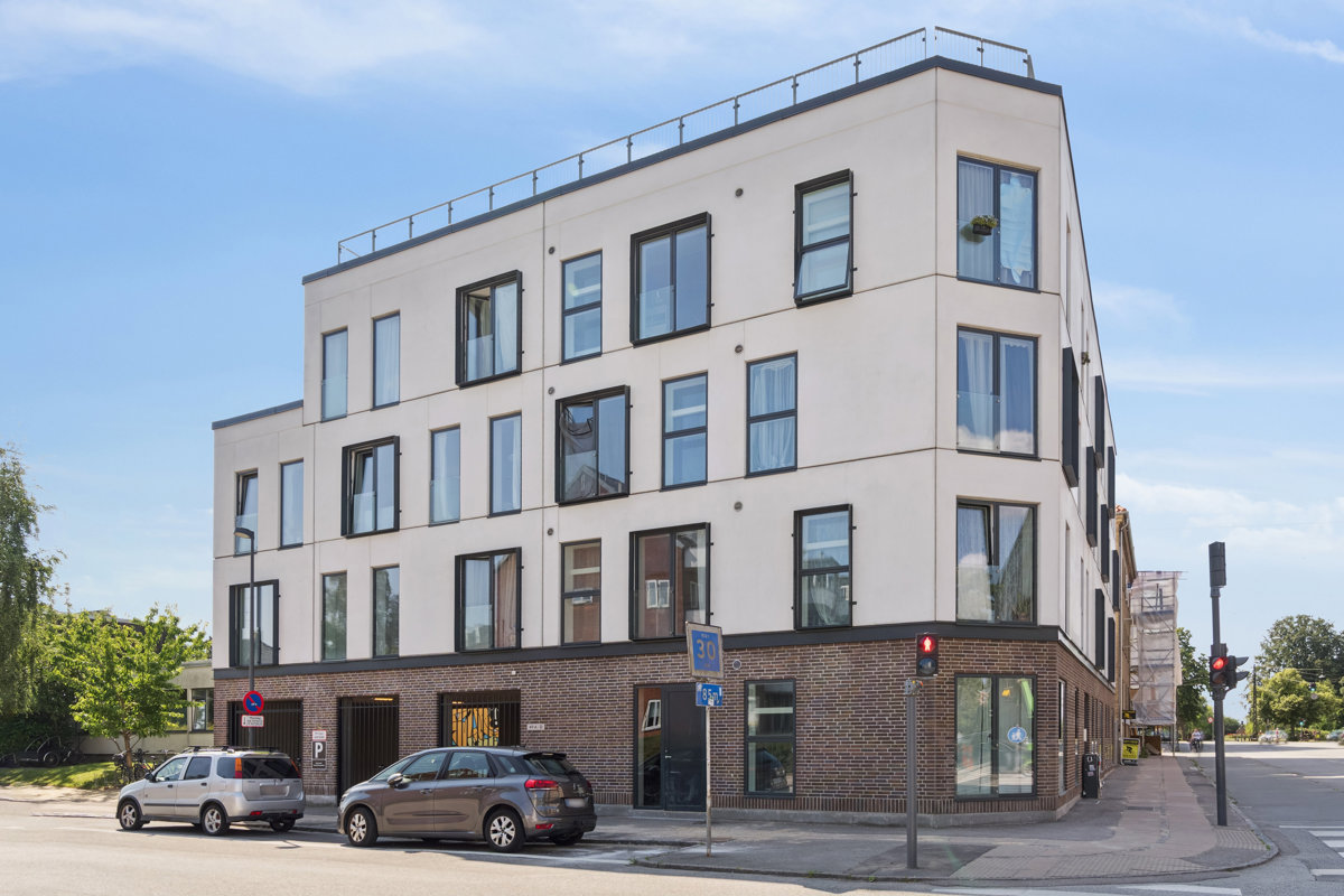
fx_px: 840
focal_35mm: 22
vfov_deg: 56.1
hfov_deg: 77.3
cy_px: 448
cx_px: 672
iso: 200
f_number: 8
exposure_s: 1/125
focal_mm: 15
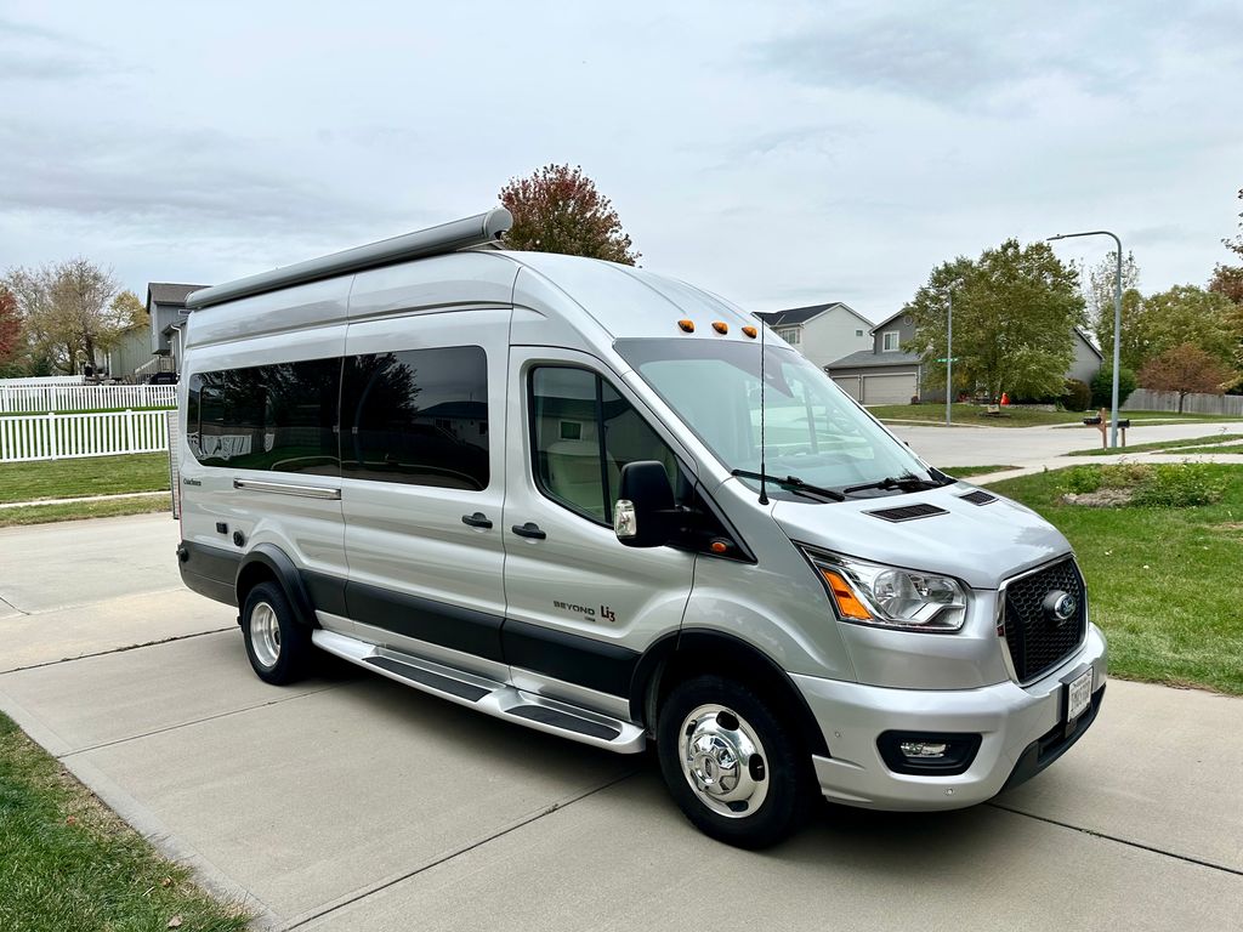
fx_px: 862
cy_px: 466
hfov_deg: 71.6
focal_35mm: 24
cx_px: 622
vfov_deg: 56.8
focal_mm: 6.86
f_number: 1.78
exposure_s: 1/1453
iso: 80
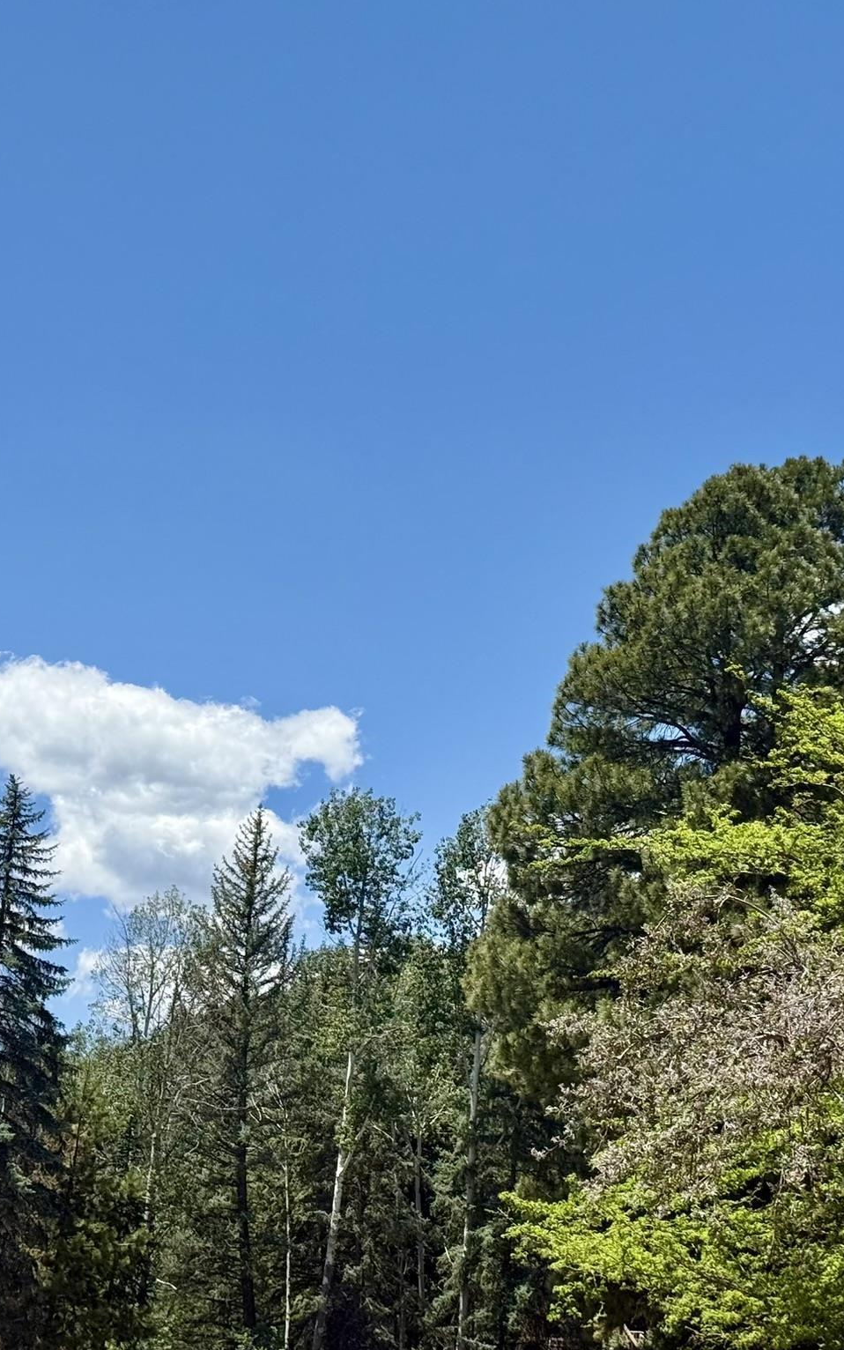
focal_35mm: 68
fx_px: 2502
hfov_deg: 19.1
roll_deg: -3.3
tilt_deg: +15.0
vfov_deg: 30.2
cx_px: 551
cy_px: 674
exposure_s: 1/6024
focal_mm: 6.76
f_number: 1.78
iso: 80
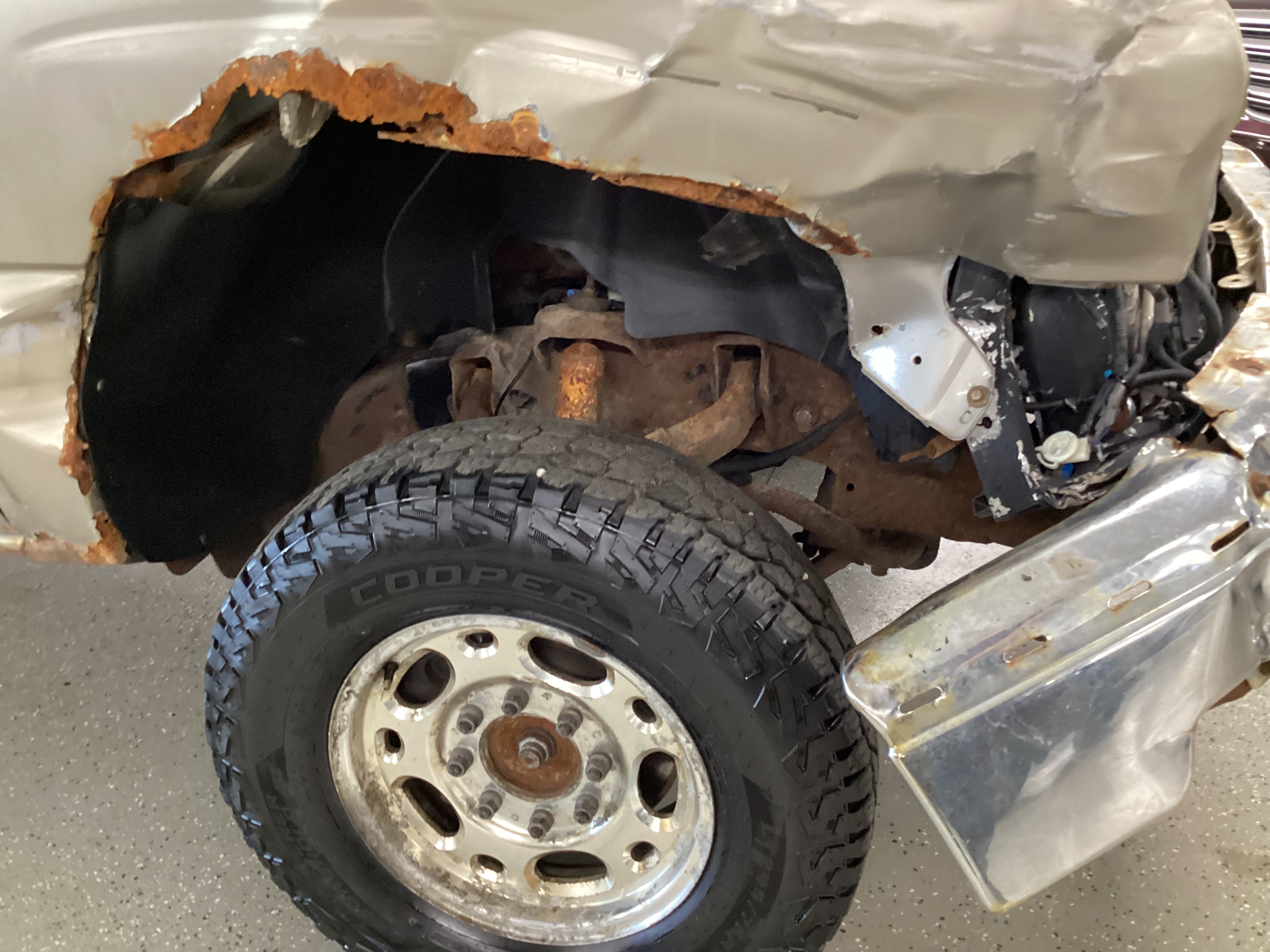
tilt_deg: -28.1
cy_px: 476
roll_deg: -0.3
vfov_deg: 45.4
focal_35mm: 31
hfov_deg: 58.4
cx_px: 635
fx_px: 1137
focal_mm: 3.3
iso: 500
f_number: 2.4
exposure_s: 1/30
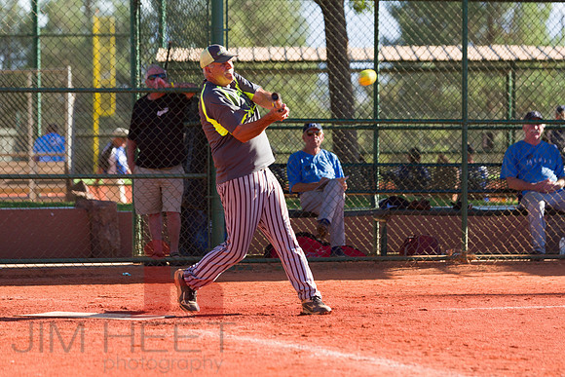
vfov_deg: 5.1
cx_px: 282
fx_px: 4238
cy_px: 188
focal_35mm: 270
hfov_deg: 7.6
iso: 400
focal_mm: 270
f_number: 5.6
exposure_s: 1/800
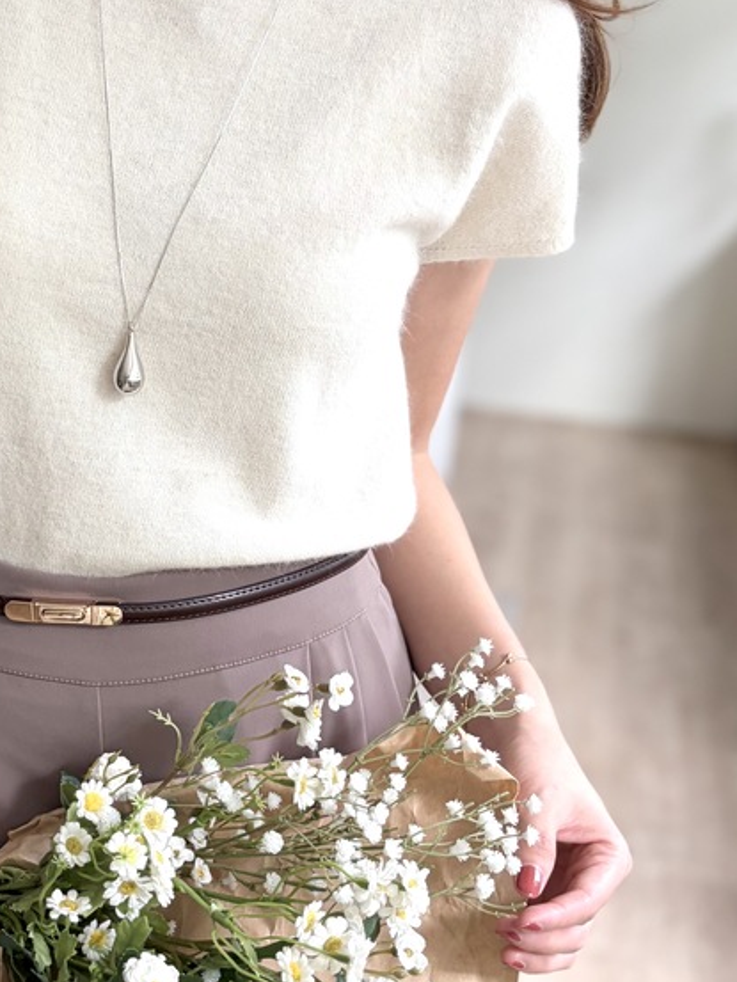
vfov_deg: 40.2
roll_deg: -2.9
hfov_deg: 30.4
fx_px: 1334
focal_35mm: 47
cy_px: 598
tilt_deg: -19.0
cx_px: 195
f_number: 1.6
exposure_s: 1/122
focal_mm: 5.96
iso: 125
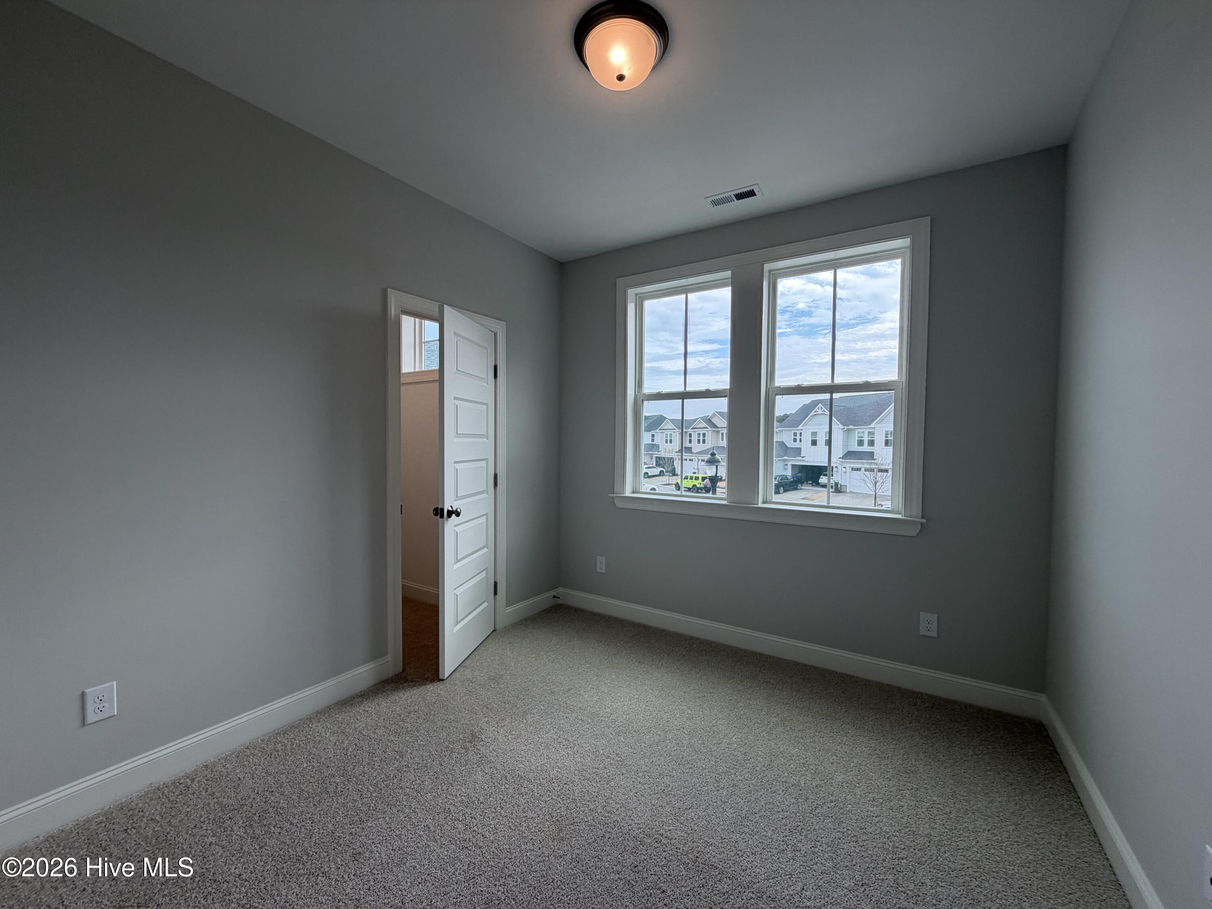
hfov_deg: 102.1
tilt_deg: -2.3
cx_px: 606
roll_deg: +1.2
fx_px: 490
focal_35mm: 14
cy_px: 454
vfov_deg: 85.7
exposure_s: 1/120
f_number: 2.2
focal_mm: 2.22
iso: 50
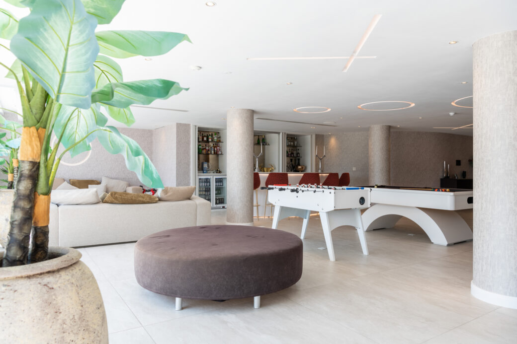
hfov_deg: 69.4
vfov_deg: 49.5
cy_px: 172
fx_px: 373
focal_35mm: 26
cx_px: 258
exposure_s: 1/50
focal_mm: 26
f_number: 8
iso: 200
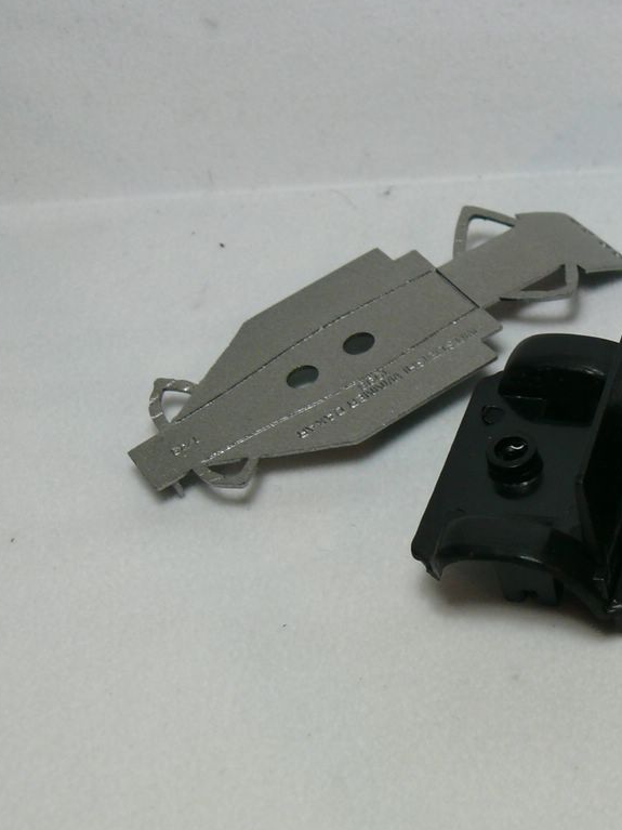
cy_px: 485
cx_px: 815
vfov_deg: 26.6
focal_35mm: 73
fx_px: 1749
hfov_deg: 18.7
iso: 100
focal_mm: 7.4
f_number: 2.8
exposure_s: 1/80
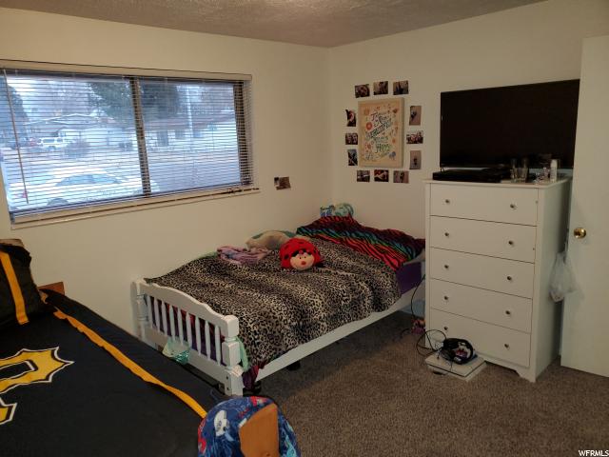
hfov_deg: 67.3
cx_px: 304
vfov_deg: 53.1
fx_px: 457
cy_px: 228
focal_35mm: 26
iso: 160
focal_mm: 4.3
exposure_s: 1/24
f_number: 1.5
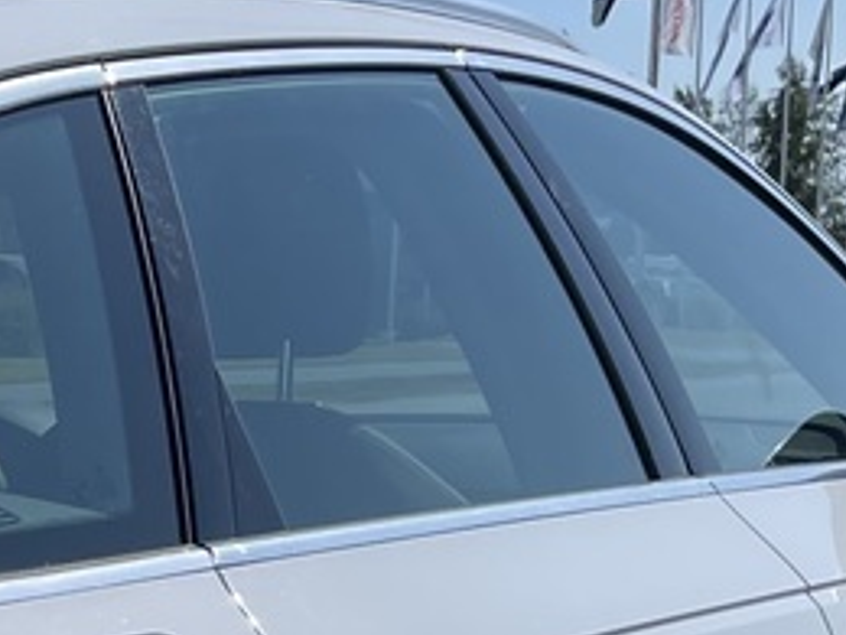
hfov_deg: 12.7
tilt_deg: -10.3
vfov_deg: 10.0
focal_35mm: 144
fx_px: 3519
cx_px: -605
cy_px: 961
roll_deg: +0.2
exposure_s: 1/4651
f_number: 1.6
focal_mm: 4.2
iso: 32
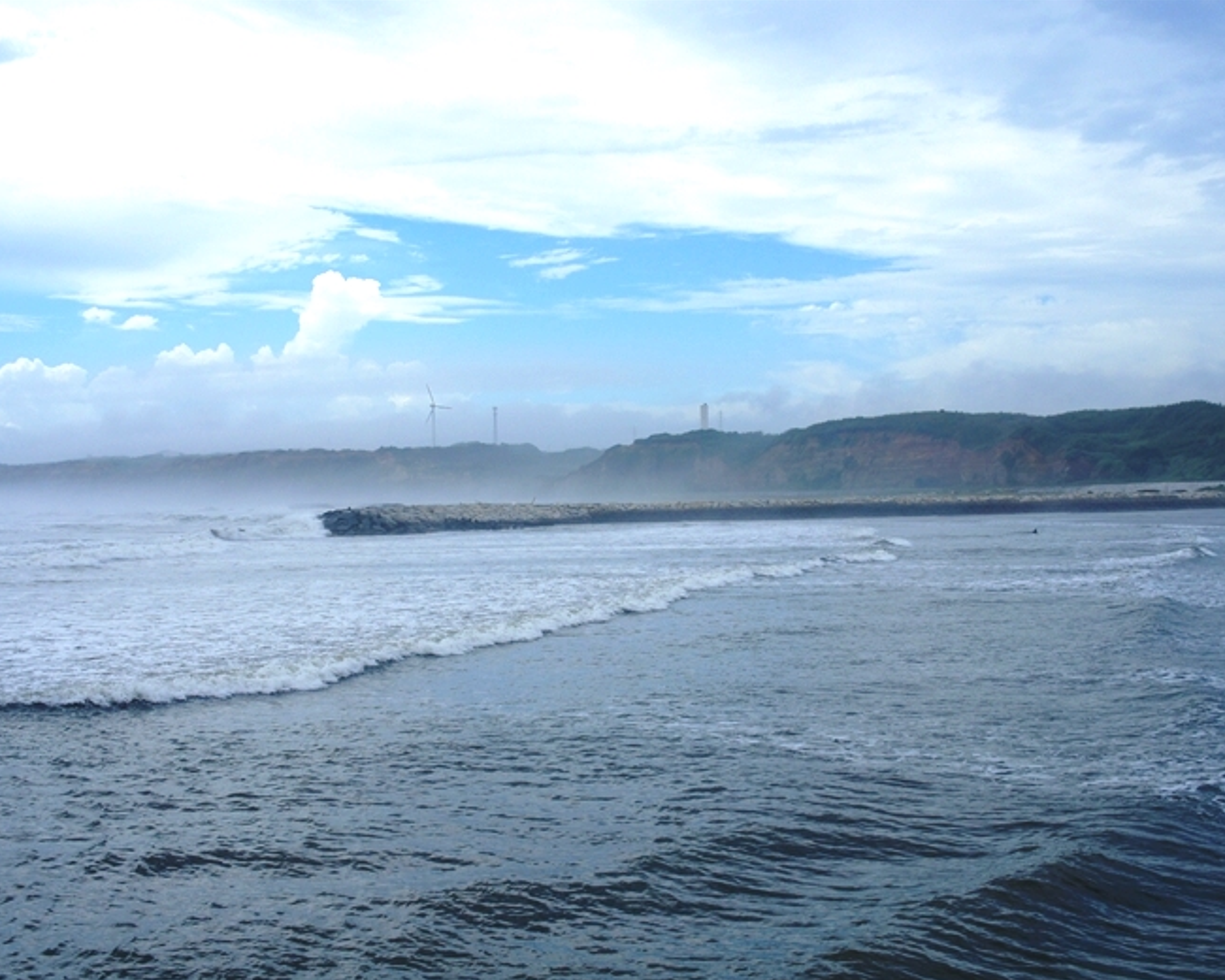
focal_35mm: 45
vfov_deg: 33.4
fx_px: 1631
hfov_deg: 41.2
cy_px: 497
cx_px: 597
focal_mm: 26
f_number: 8
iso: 200
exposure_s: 1/800
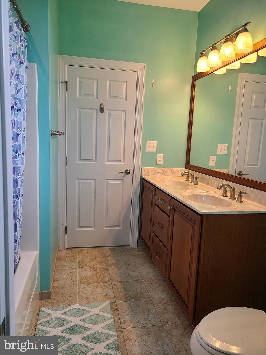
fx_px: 266
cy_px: 178
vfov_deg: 67.3
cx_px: 133
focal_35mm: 26
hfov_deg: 53.1
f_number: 1.8
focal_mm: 5.4
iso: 80
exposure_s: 1/60
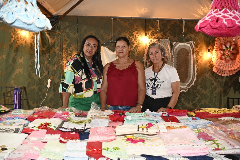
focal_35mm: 40
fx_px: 267
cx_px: 120
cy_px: 80
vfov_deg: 33.4
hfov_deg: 48.5
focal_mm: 40
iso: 2500
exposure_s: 1/60
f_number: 4
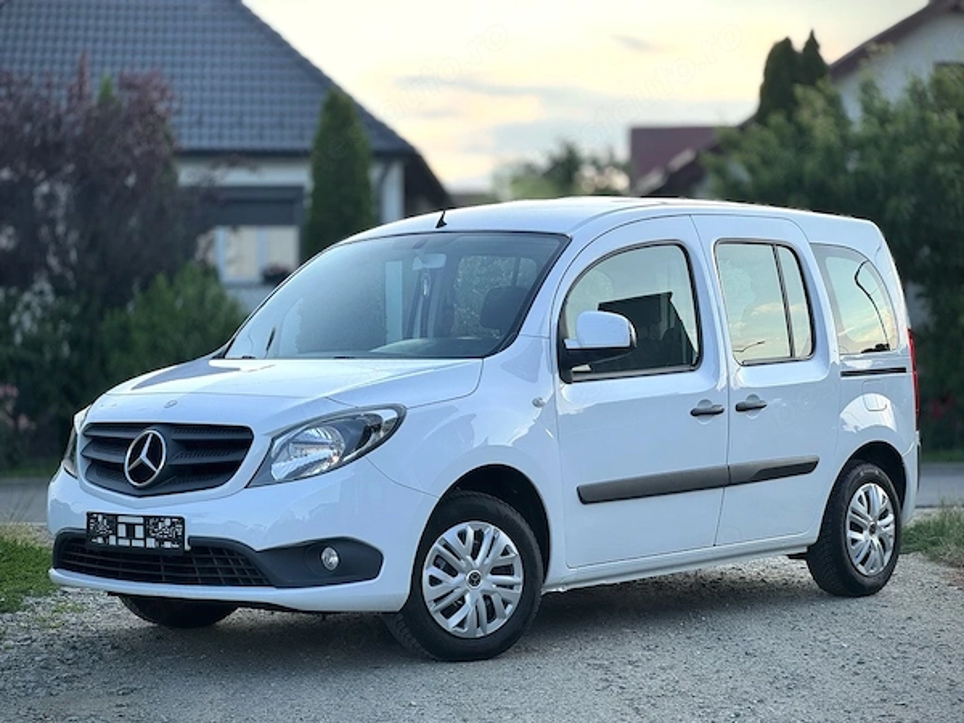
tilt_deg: +1.6
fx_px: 2144
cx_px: 482
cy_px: 362
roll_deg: +0.1
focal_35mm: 77
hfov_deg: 25.3
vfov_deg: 19.1
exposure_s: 1/207
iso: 25
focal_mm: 9
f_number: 2.8
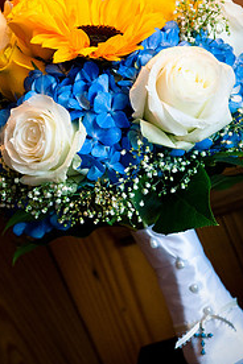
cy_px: 132
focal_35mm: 114
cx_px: 127
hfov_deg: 12.0
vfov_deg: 17.9
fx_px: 1154
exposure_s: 1/125
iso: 1250
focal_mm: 70
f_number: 5.6
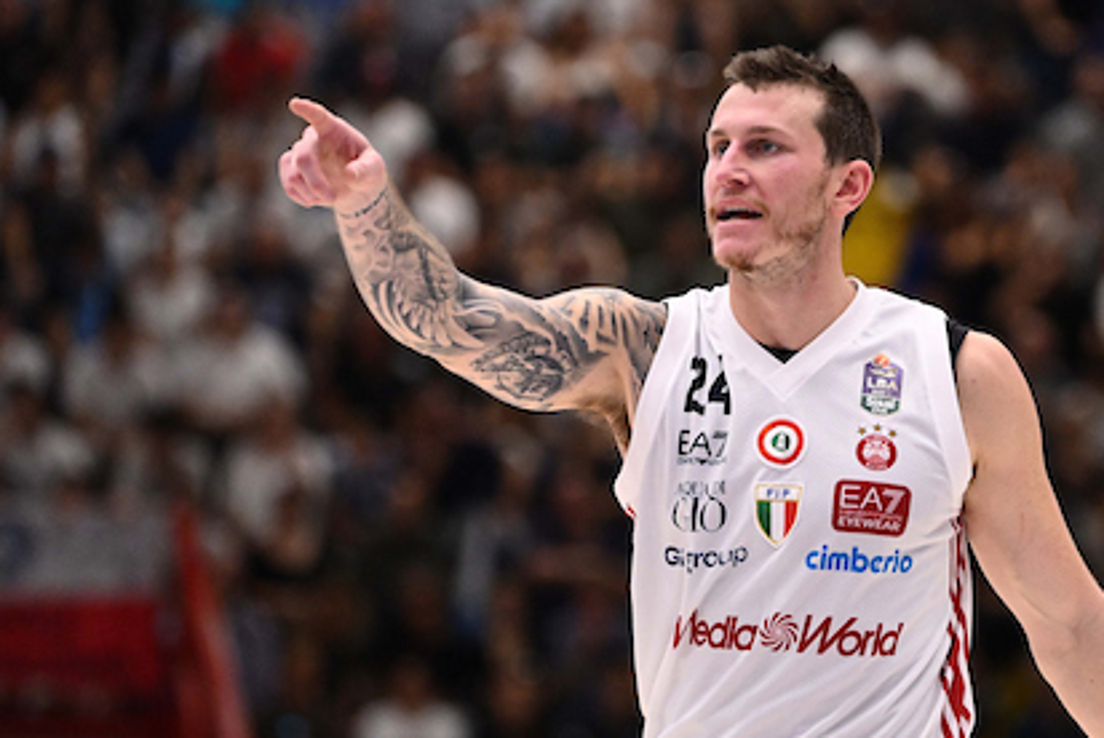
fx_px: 7795
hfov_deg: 8.1
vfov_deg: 5.4
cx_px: 716
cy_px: 487
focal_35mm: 254
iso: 5000
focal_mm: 175
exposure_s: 1/1250
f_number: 2.8
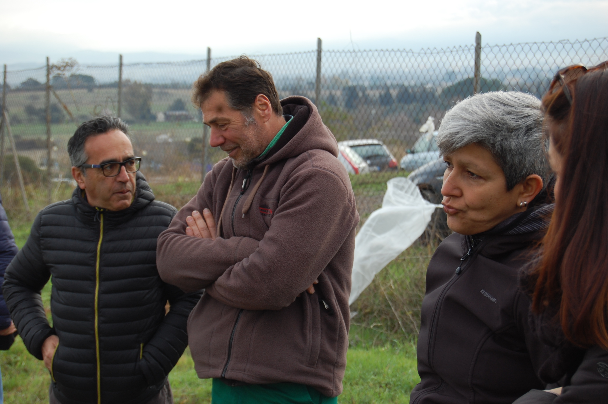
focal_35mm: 82
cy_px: 202
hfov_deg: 24.6
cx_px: 304
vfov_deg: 16.5
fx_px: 1392
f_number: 6.3
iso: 200
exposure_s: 1/160
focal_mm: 55
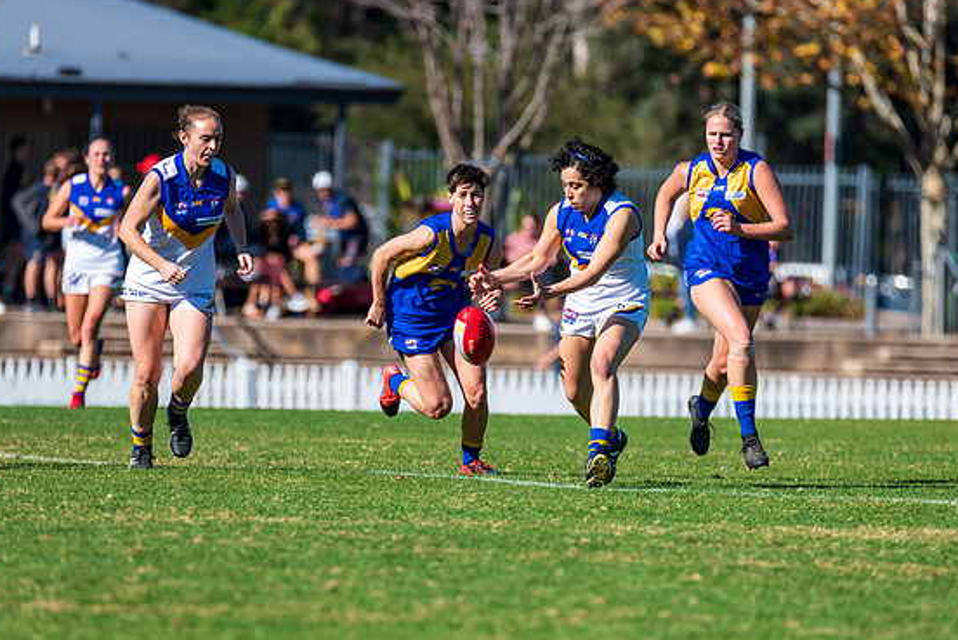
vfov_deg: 2.7
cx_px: 502
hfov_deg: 4.0
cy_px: 329
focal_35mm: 510
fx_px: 13582
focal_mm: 450
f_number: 8
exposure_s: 1/2000
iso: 800
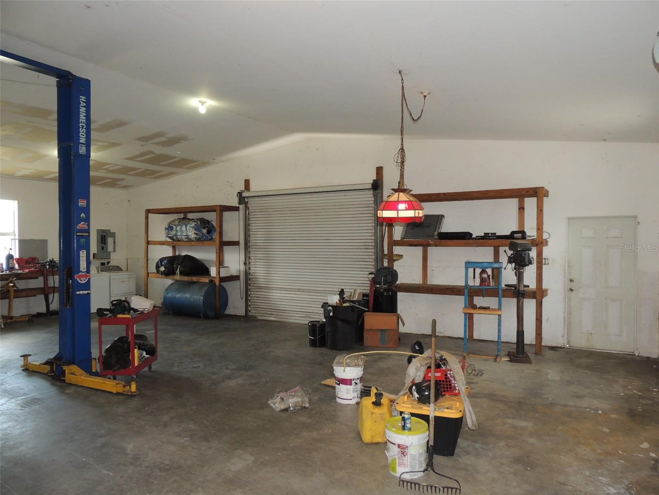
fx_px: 457
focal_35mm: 24
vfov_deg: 56.8
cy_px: 248
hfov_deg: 71.6
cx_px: 330
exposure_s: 1/30
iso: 200
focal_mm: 4.3
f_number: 3
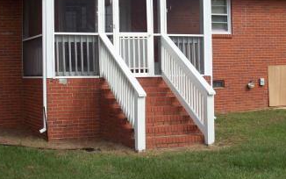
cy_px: 76
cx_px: 143
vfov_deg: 16.9
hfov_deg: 26.8
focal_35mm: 77
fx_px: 600
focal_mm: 6.2
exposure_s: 1/681
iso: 80
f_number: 2.8
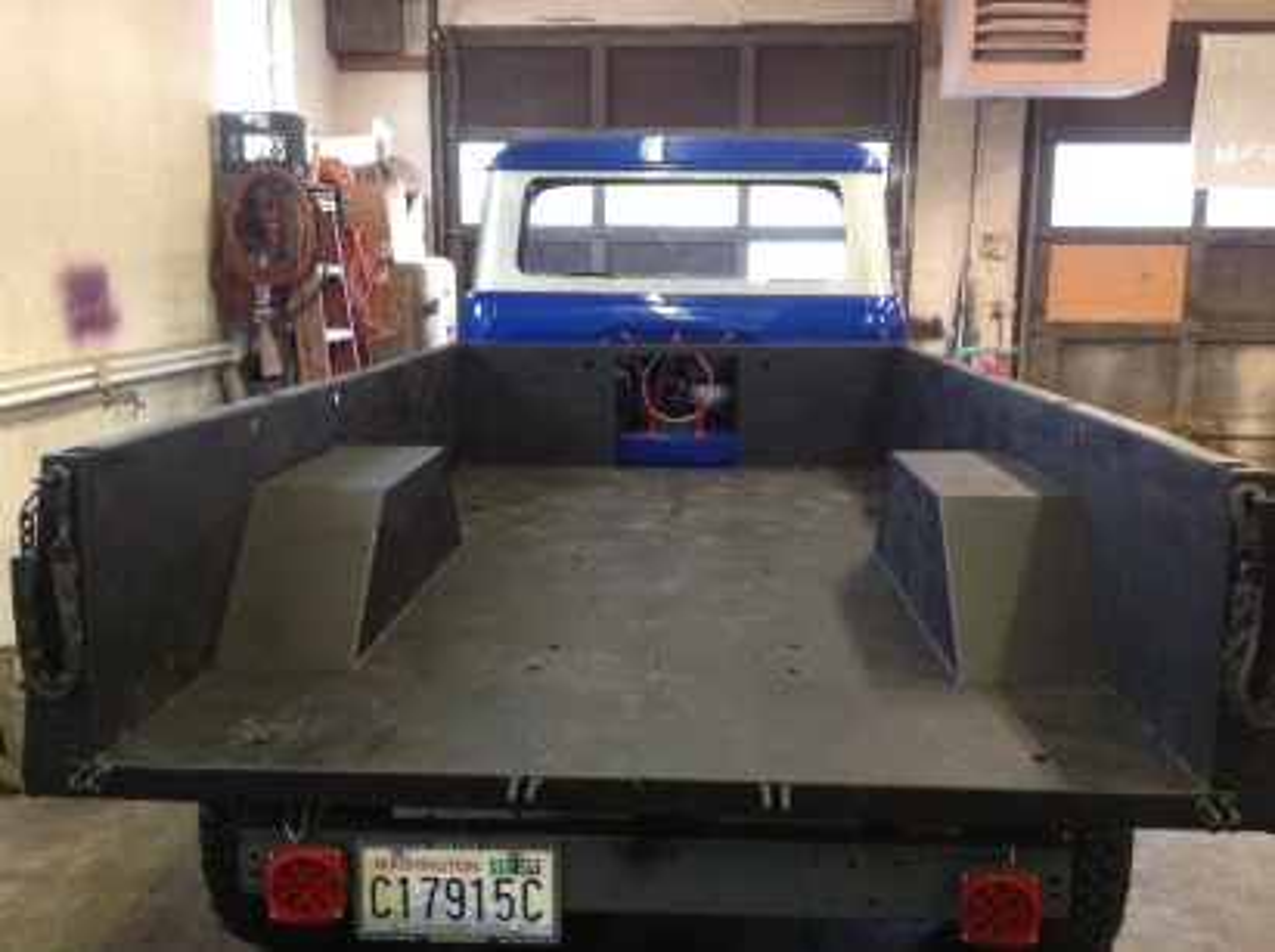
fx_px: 1287
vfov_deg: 40.6
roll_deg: -1.3
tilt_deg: -11.1
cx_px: 638
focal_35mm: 35
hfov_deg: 52.7
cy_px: 476
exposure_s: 1/15
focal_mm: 4.28
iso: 400
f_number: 2.4
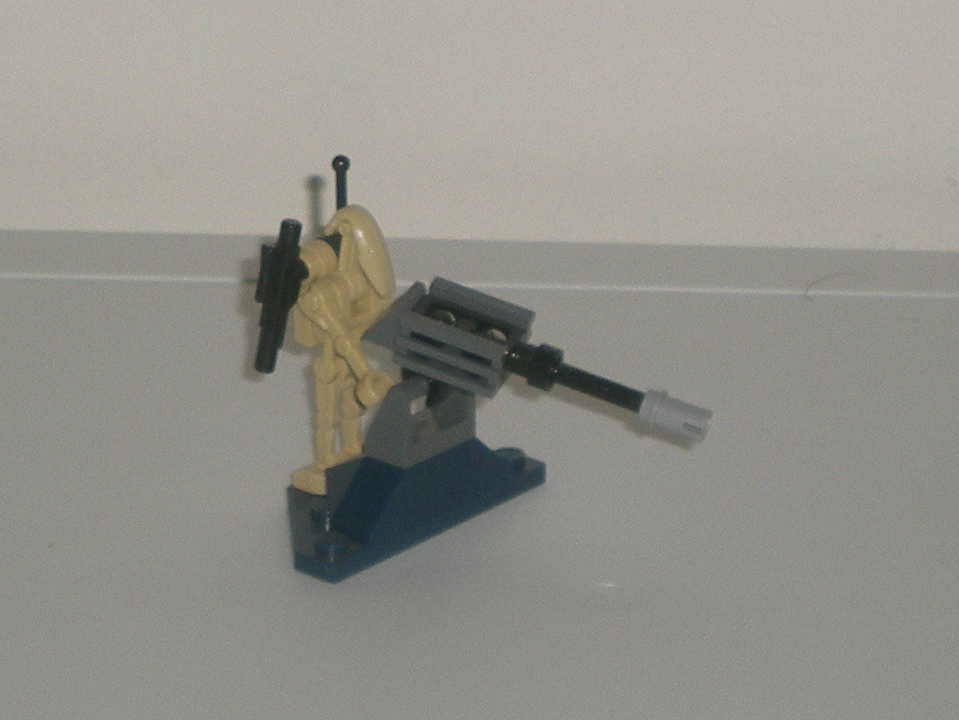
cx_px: 480
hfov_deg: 26.3
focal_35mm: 74
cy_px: 360
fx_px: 2050
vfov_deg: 19.9
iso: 50
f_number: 4.6
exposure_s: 1/120
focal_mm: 12.3
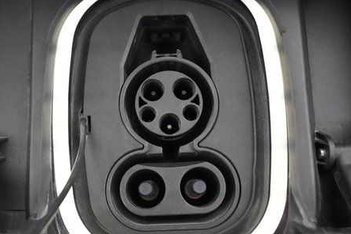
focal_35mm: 36
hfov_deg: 53.1
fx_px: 351
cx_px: 163
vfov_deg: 36.8
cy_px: 131
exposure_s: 1/125
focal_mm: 25
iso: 16000
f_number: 4.5
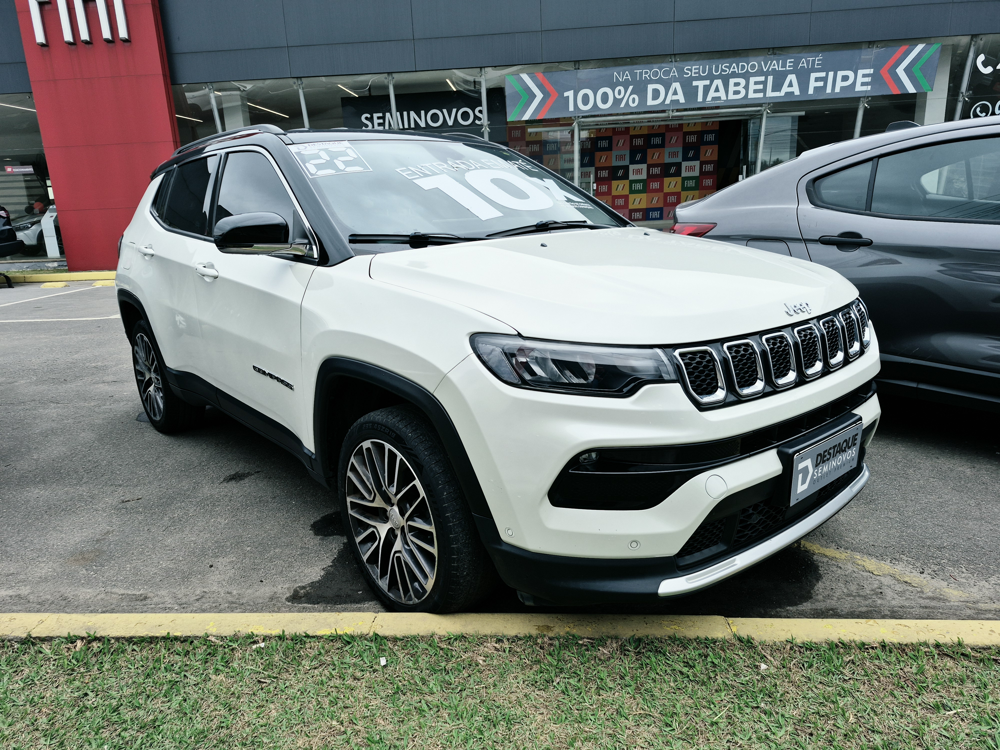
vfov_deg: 58.9
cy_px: 375
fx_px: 664
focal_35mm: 23
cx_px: 500
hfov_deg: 73.9
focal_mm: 5.4
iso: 25
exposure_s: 1/896
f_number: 1.8
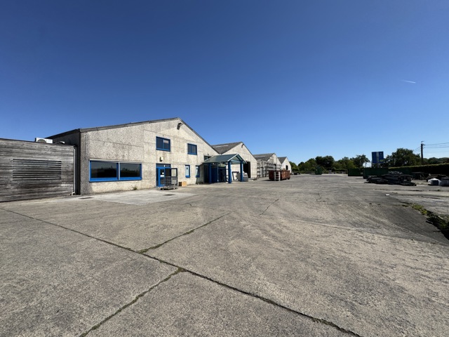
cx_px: 224
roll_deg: +1.2
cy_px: 168
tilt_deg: +4.0
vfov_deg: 85.7
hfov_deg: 102.1
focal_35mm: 14
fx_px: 182
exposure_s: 1/3106
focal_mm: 2.22
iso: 50
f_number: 2.2
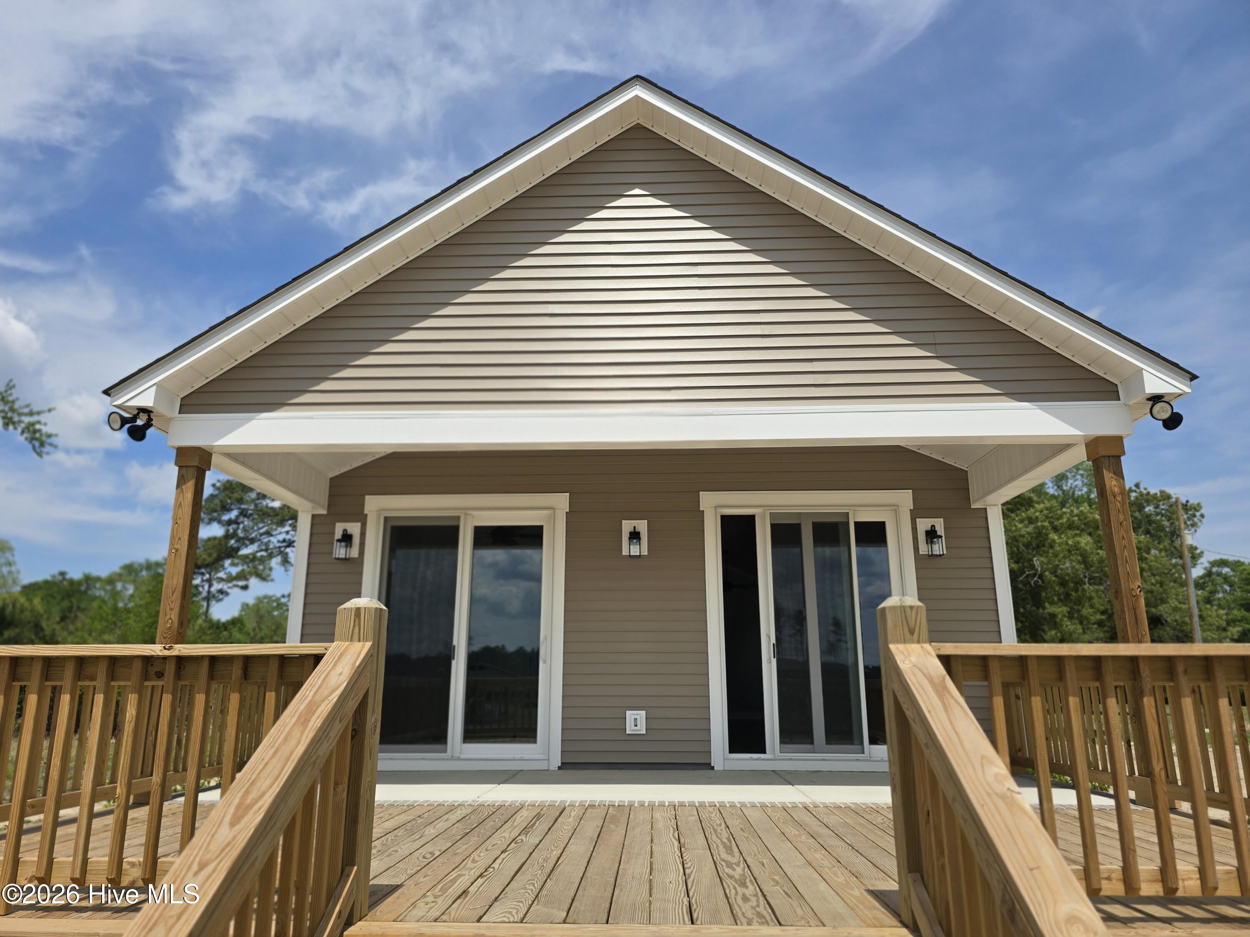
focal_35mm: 23
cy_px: 468
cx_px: 625
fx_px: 831
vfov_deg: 58.9
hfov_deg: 73.9
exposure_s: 1/1218
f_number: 1.7
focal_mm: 6.3
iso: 12
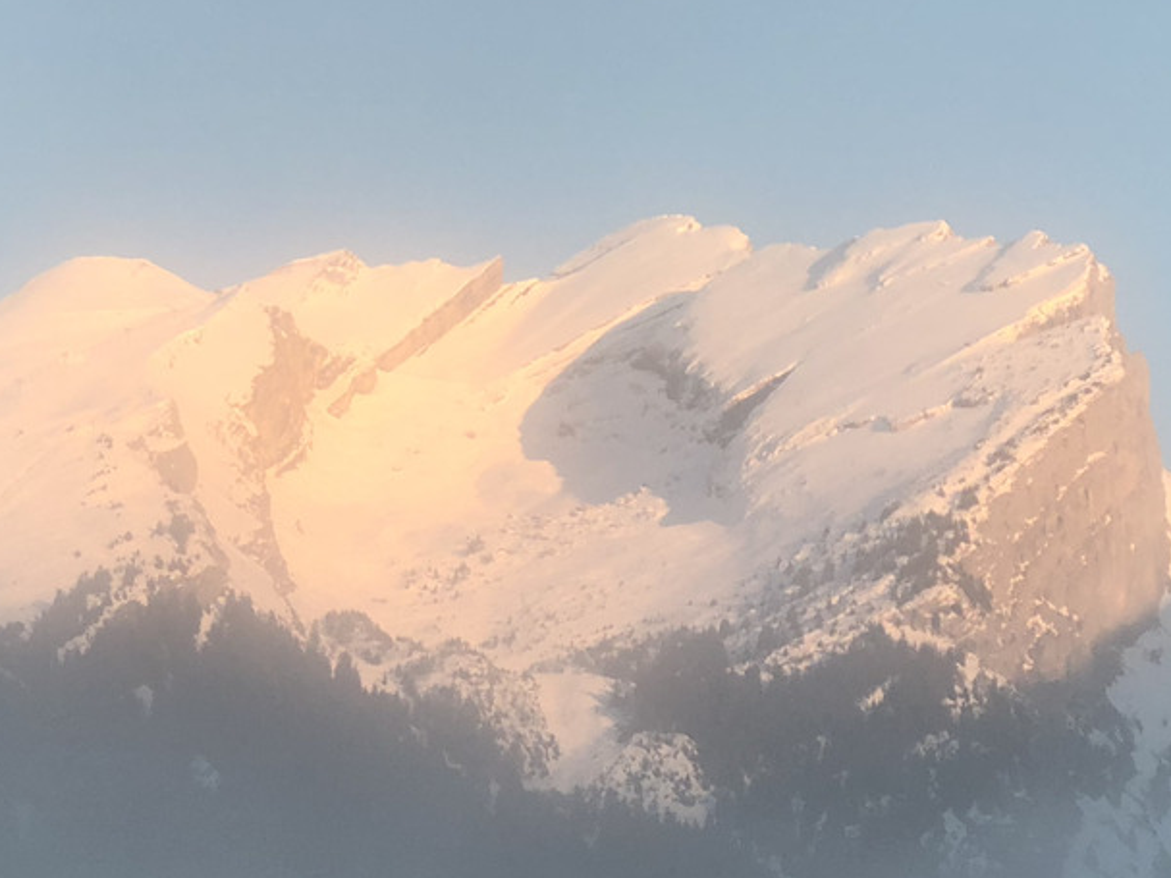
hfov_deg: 14.4
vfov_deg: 10.6
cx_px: 328
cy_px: 1054
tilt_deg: +5.9
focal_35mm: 137
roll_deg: -1.9
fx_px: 4634
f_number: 2.4
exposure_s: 1/50
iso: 16
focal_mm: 6
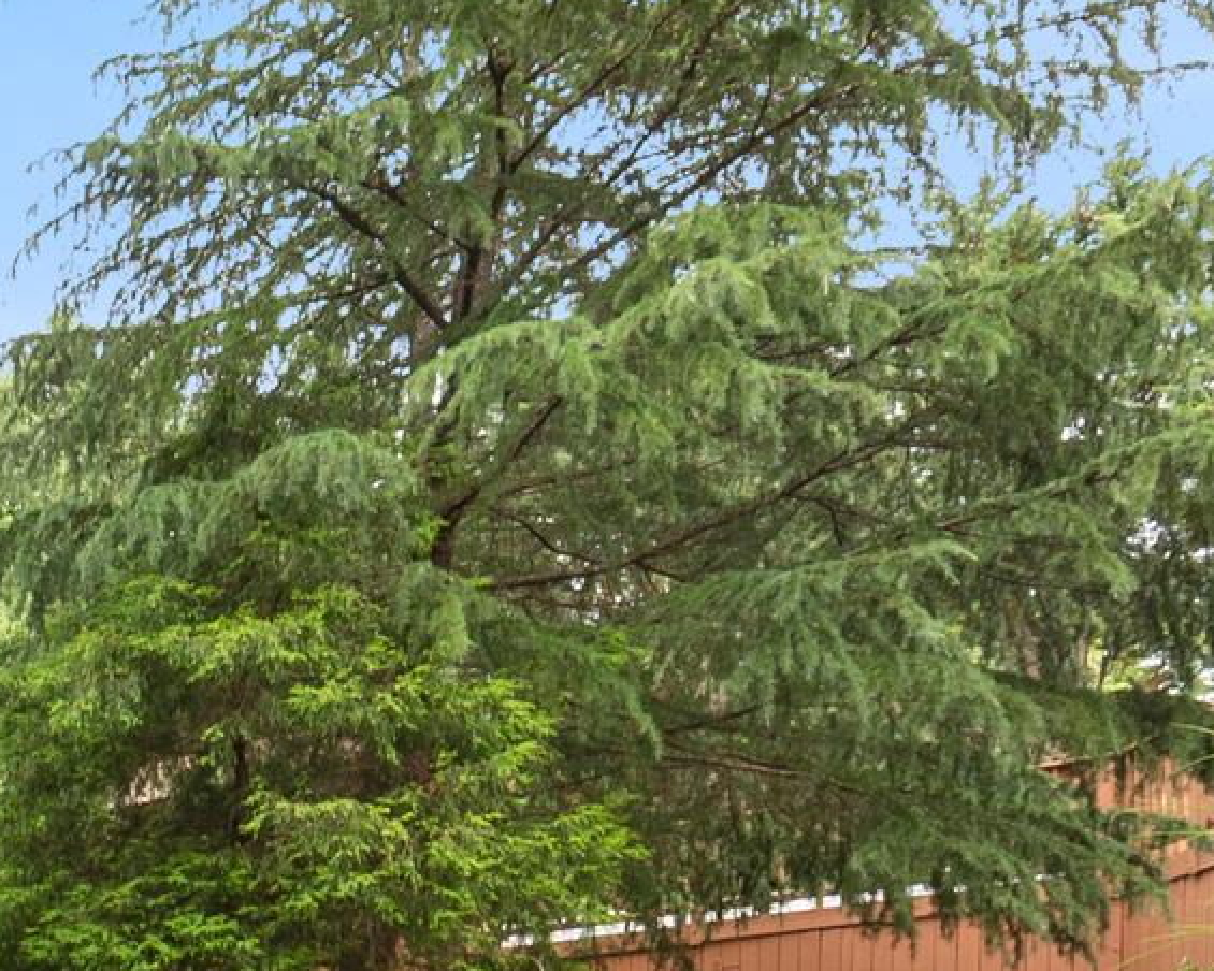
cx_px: -636
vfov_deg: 25.4
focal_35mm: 51
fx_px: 1832
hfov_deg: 26.1
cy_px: 1275
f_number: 8
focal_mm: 10
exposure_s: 1/30
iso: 320
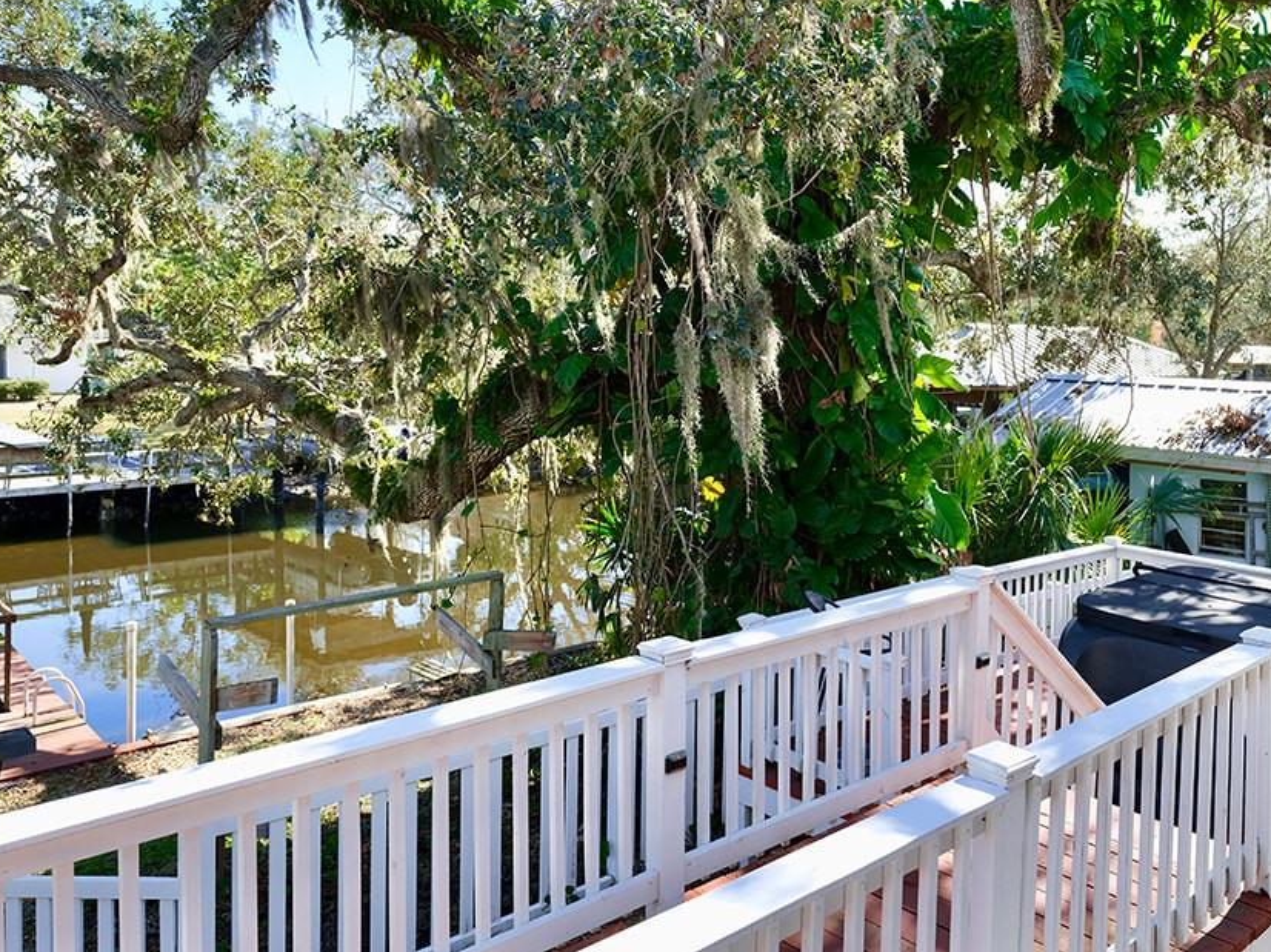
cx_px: 862
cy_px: 374
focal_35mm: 31
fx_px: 1138
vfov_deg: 45.1
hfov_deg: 56.9
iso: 1000
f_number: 4
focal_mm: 20
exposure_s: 1/2000
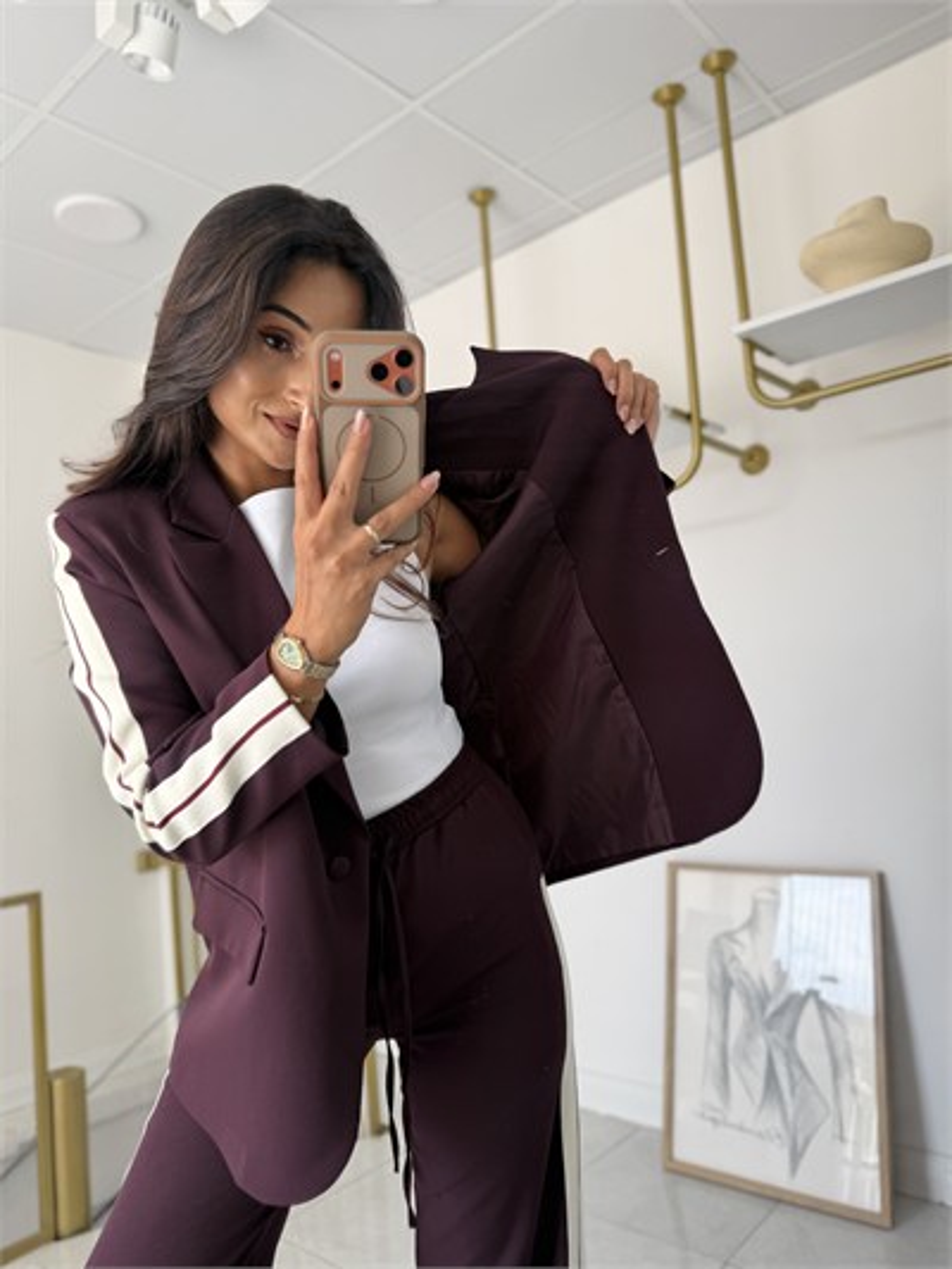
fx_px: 880
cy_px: 634
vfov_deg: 71.6
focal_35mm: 24
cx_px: 476
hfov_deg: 56.8
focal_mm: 6.76
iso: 64
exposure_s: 1/271
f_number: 1.78
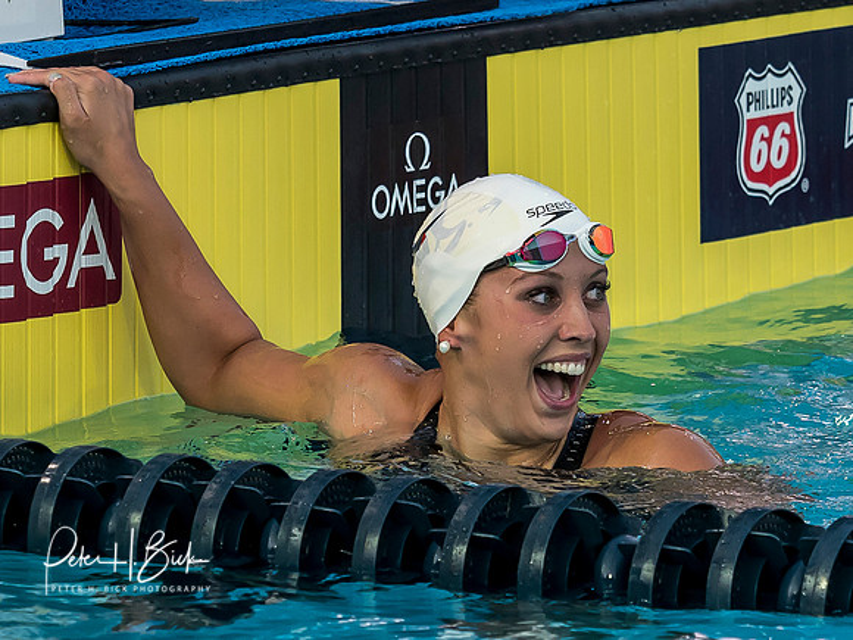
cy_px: 341
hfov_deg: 4.2
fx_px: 11531
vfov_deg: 3.2
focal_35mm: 468
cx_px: 554
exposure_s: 1/1000
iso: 500
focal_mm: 90
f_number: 3.5
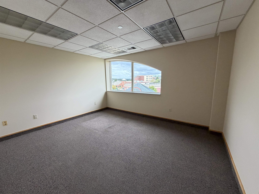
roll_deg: +1.3
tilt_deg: -10.7
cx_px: 130
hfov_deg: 102.1
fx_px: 105
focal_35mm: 14
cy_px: 97
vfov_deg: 85.7
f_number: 2.2
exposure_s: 1/120
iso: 200
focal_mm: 2.22
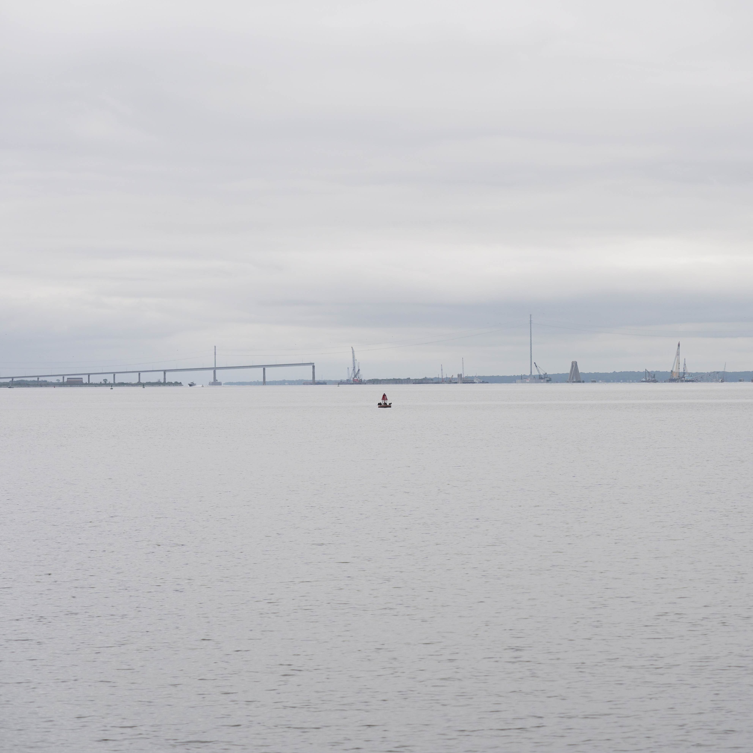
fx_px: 2560
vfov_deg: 16.7
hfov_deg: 16.6
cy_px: 379
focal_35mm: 104
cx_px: 566
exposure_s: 1/2500
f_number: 4.5
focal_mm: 81
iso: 250
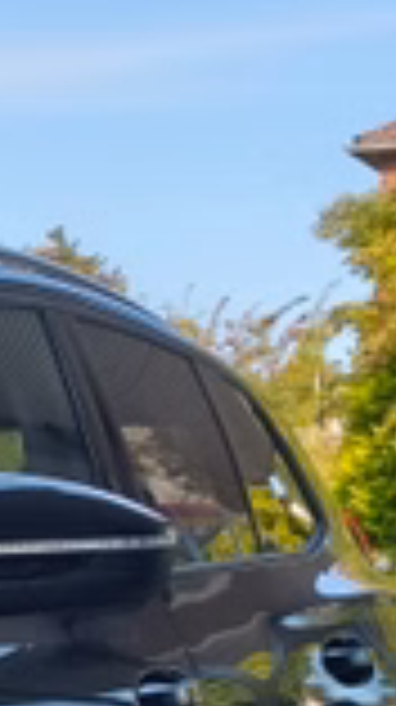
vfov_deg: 16.4
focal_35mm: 128
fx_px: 2396
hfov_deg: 8.0
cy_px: 697
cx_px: -828
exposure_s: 1/100
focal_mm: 6.57
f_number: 1.6
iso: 64
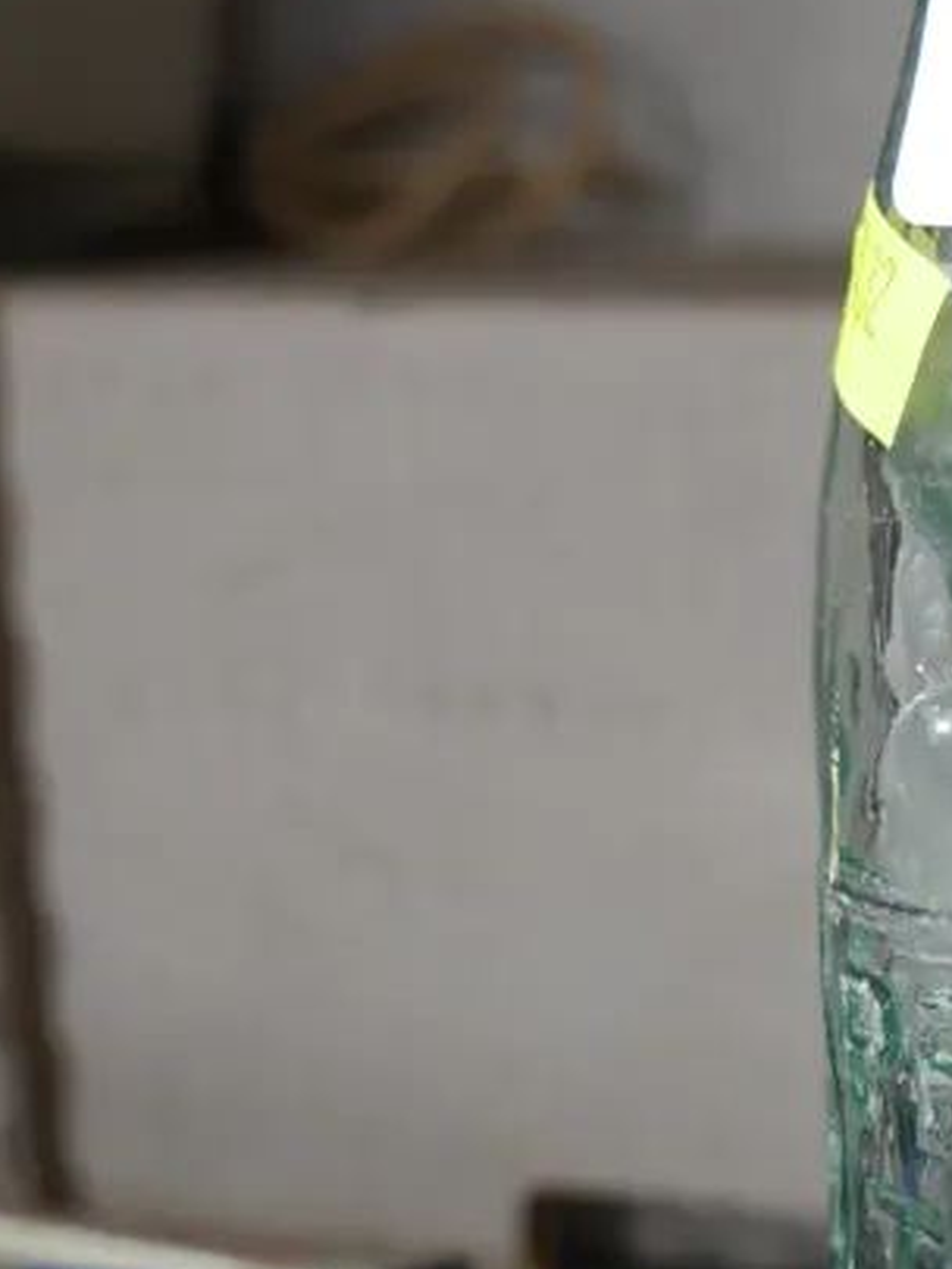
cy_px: 859
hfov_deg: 17.3
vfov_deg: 24.0
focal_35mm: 81
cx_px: 1192
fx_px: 2969
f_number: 3.6
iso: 1000
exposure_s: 1/60
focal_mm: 16
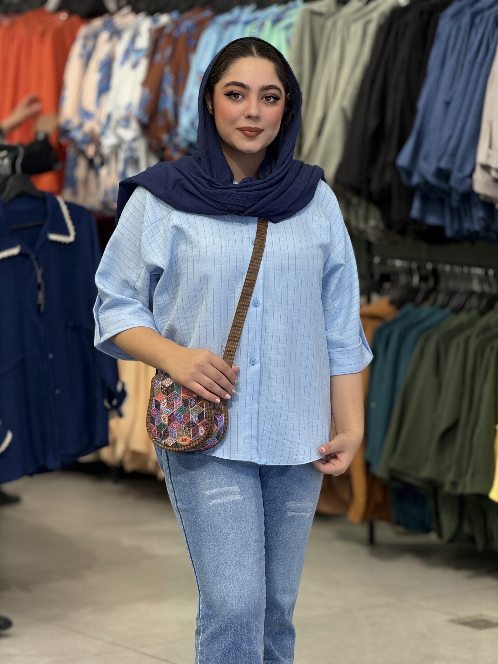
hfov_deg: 12.3
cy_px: 332
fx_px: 2302
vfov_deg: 16.4
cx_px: 249
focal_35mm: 120
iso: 64
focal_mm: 15.66
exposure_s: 1/100
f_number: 2.8
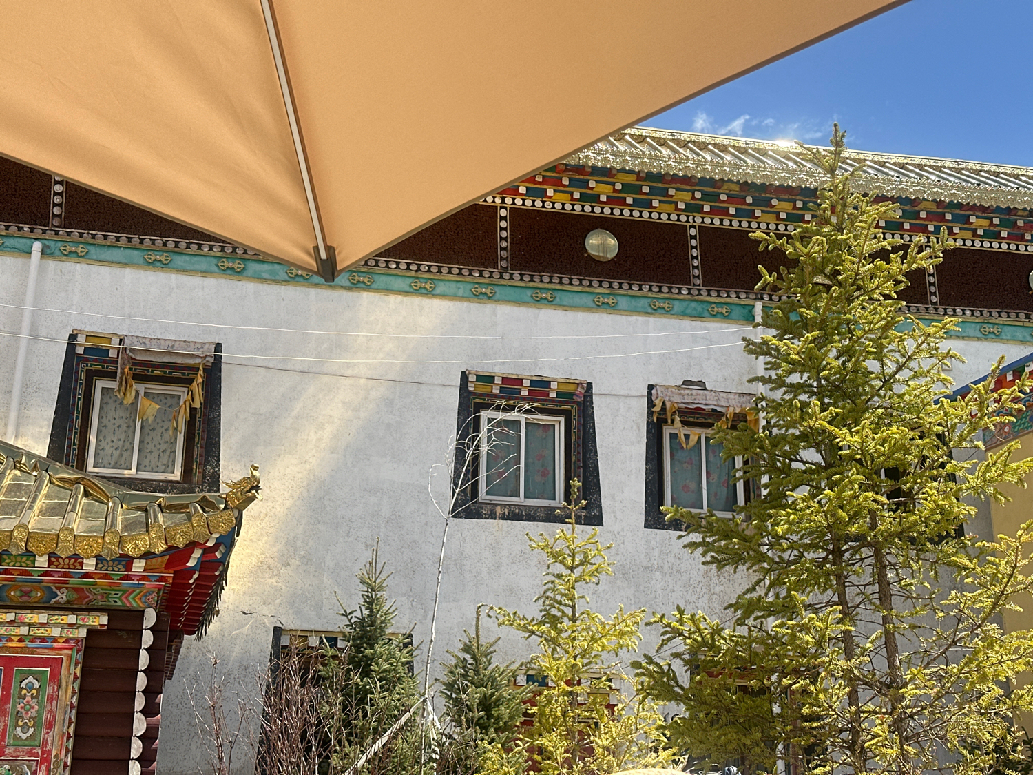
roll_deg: +0.0
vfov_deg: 30.3
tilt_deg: +17.2
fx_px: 1432
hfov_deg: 39.7
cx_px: 516
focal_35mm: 48
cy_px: 388
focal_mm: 6.86
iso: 64
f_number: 1.78
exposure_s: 1/2304
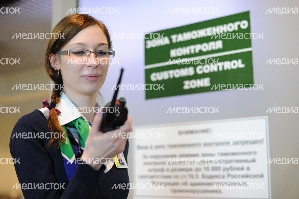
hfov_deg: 39.6
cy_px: 100
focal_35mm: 50
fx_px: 415
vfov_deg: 27.0
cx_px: 150
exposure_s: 1/800
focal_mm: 50
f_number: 2.8
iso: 2500
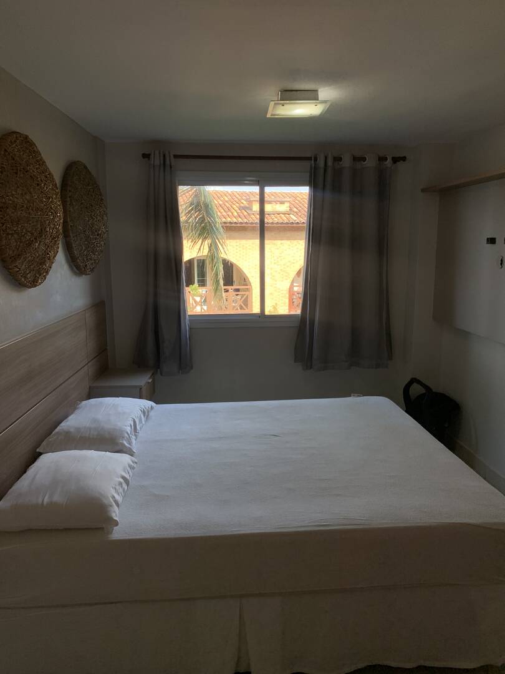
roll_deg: +0.5
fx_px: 506
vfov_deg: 67.3
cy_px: 337
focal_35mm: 26
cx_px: 252
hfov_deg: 53.1
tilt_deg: -8.5
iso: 25
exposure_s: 1/120
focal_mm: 4.25
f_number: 1.8
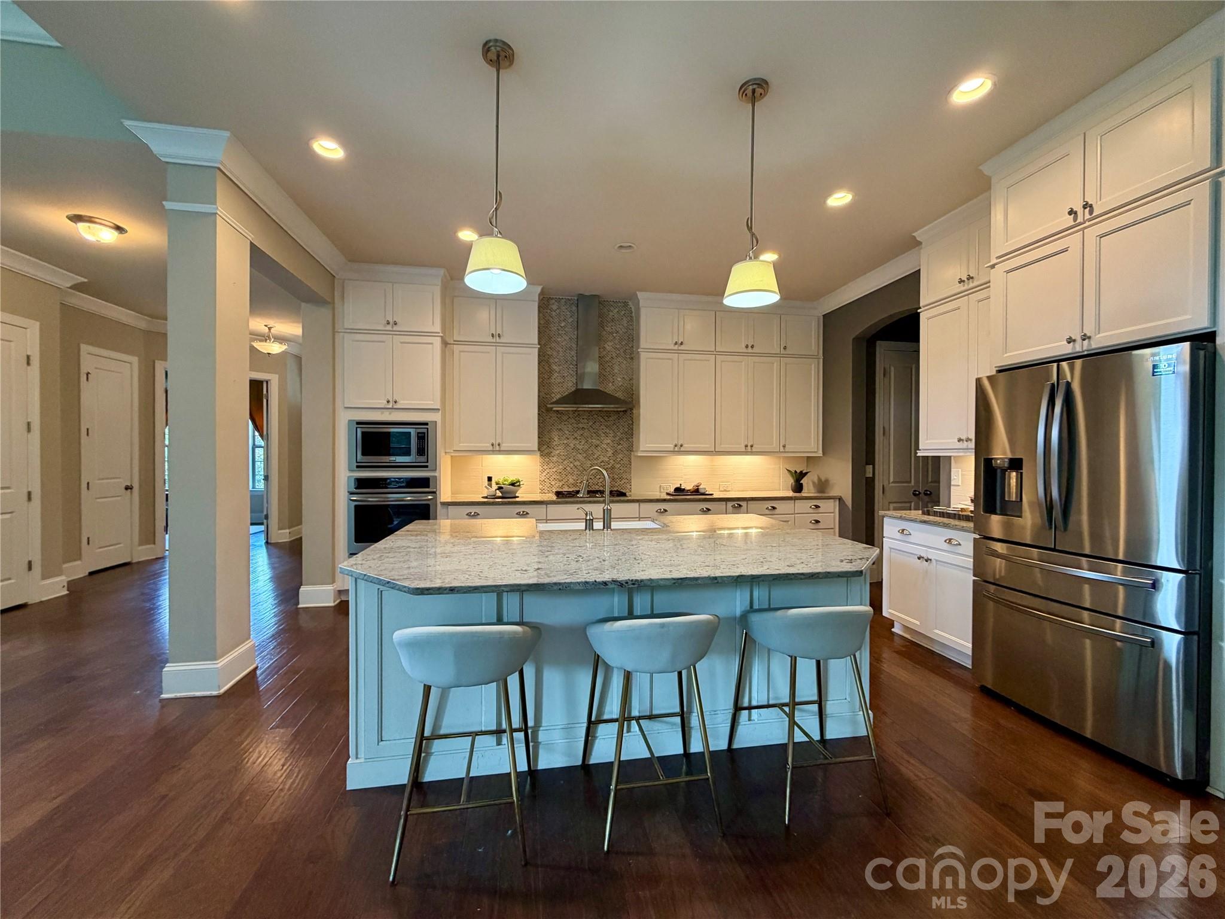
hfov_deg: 102.1
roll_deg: +0.3
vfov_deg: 85.7
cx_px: 612
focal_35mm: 14
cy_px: 460
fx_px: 495
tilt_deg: -0.7
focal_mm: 2.22
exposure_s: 1/60
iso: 250
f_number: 2.2
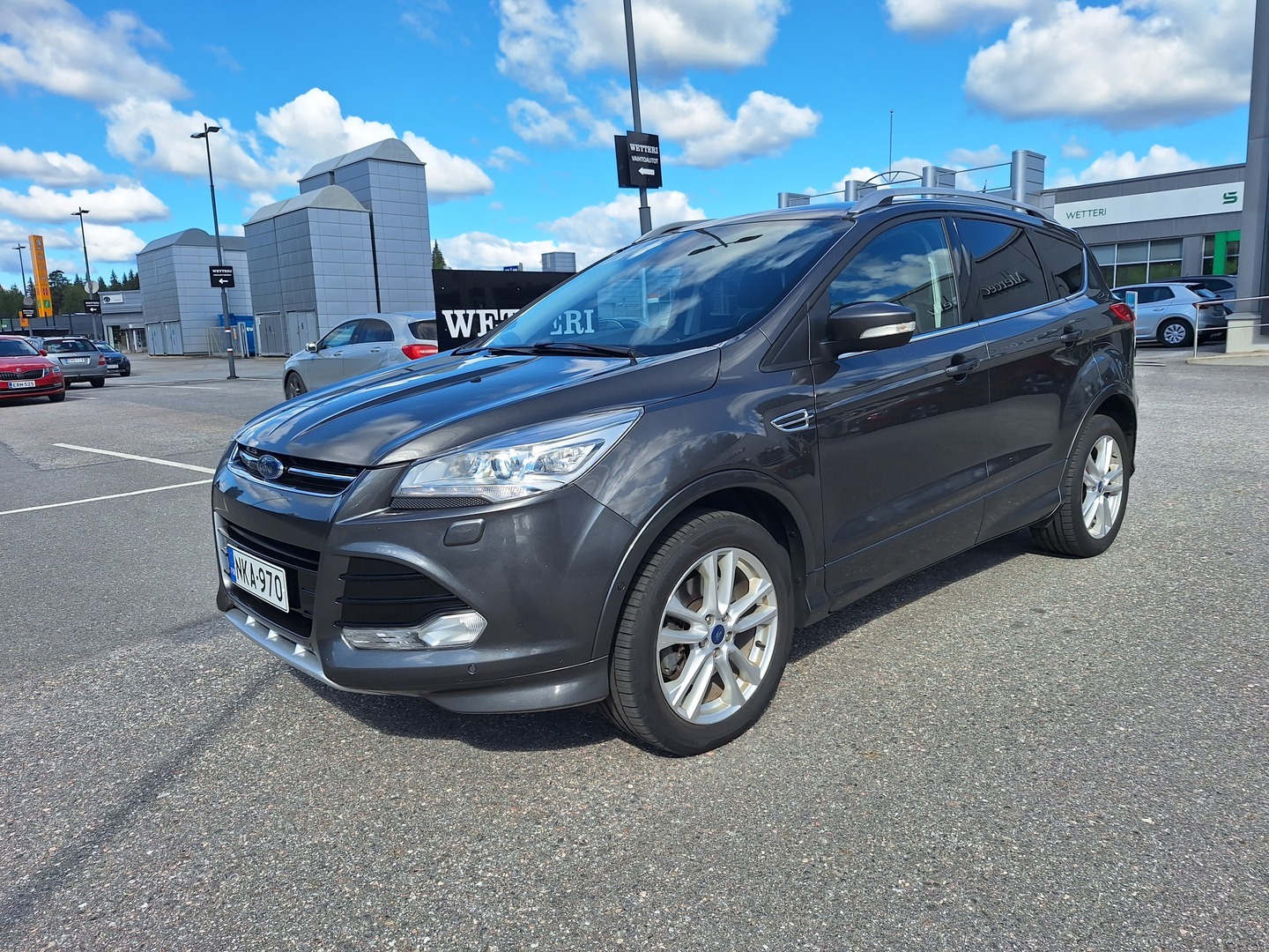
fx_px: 843
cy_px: 476
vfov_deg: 58.9
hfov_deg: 73.9
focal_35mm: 23
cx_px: 634
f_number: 1.8
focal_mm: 5.54
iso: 40
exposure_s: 1/2632
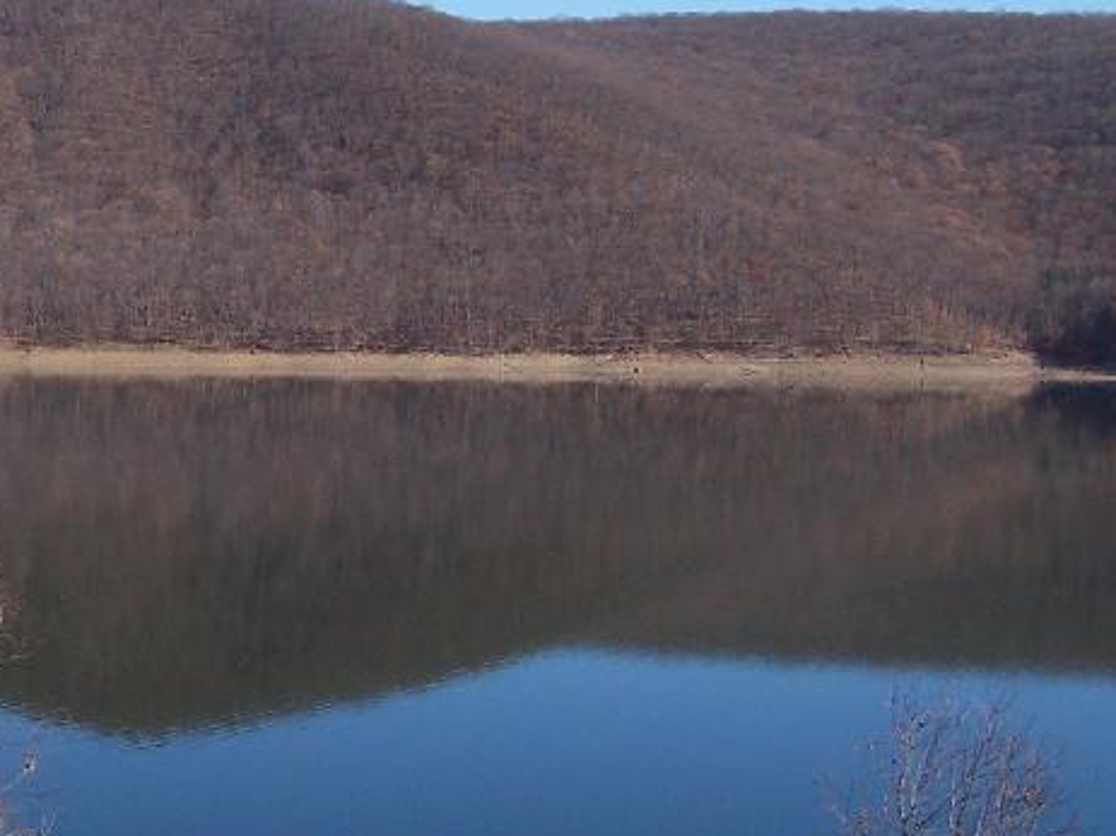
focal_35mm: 84
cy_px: 364
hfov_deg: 22.2
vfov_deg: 17.6
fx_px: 2707
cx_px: -75
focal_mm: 6.3
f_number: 4
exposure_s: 1/800
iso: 100
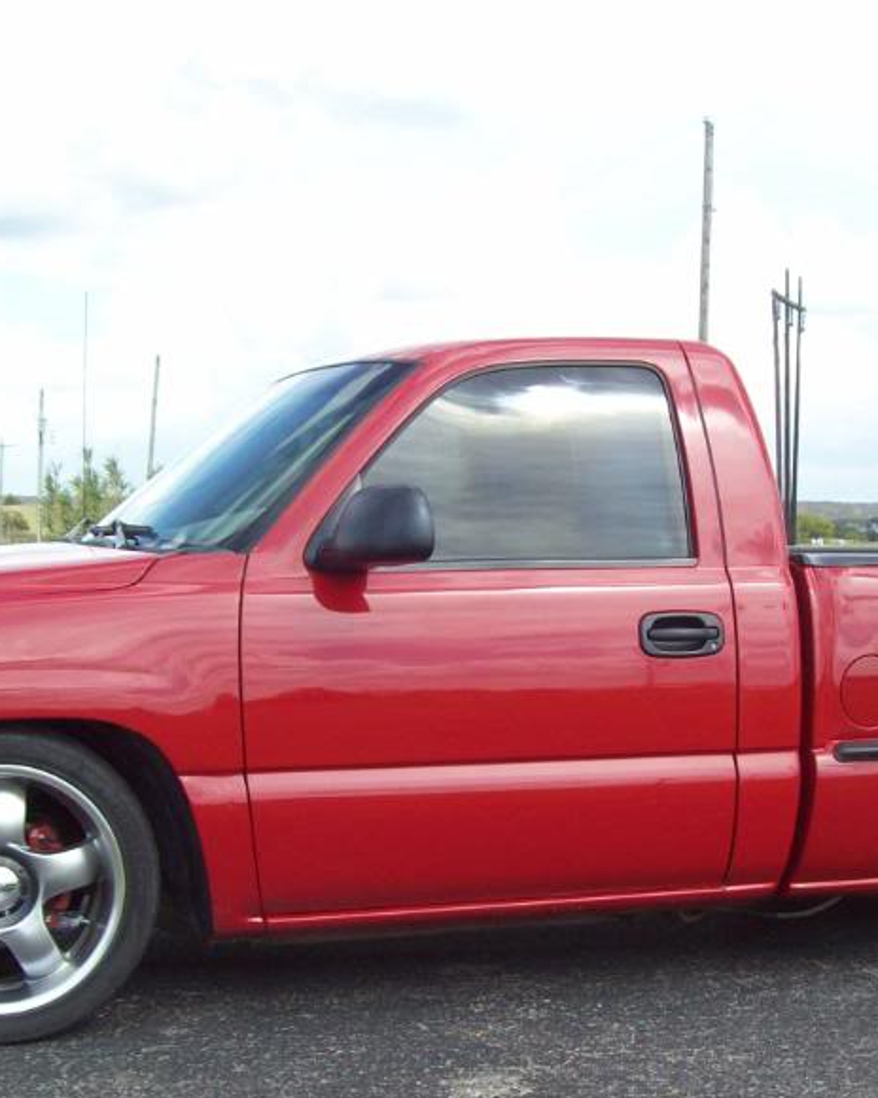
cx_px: 536
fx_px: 2014
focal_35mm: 62
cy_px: 715
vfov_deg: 30.3
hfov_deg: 24.5
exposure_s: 1/645
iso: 80
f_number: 2.7
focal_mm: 6
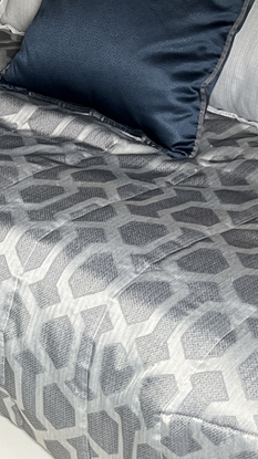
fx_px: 999
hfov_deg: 14.4
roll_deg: +1.3
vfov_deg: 24.9
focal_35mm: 82
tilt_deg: -42.8
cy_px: 441
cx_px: -14
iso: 125
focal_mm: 5.7
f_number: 1.5
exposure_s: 1/117
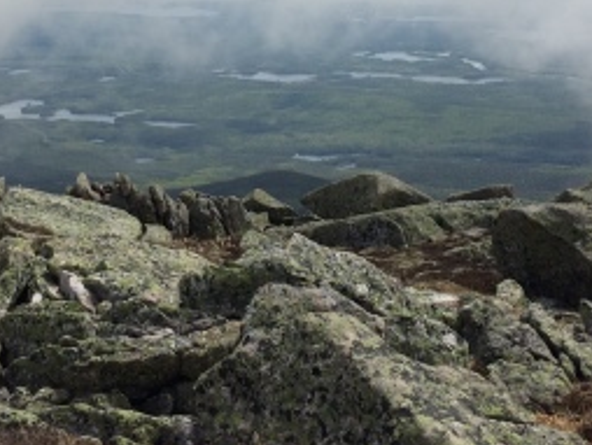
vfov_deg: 19.7
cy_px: 23
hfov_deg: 26.6
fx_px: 1250
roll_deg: +0.8
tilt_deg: -6.7
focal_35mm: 73
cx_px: 247
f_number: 2.2
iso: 32
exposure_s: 1/4115
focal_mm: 4.15
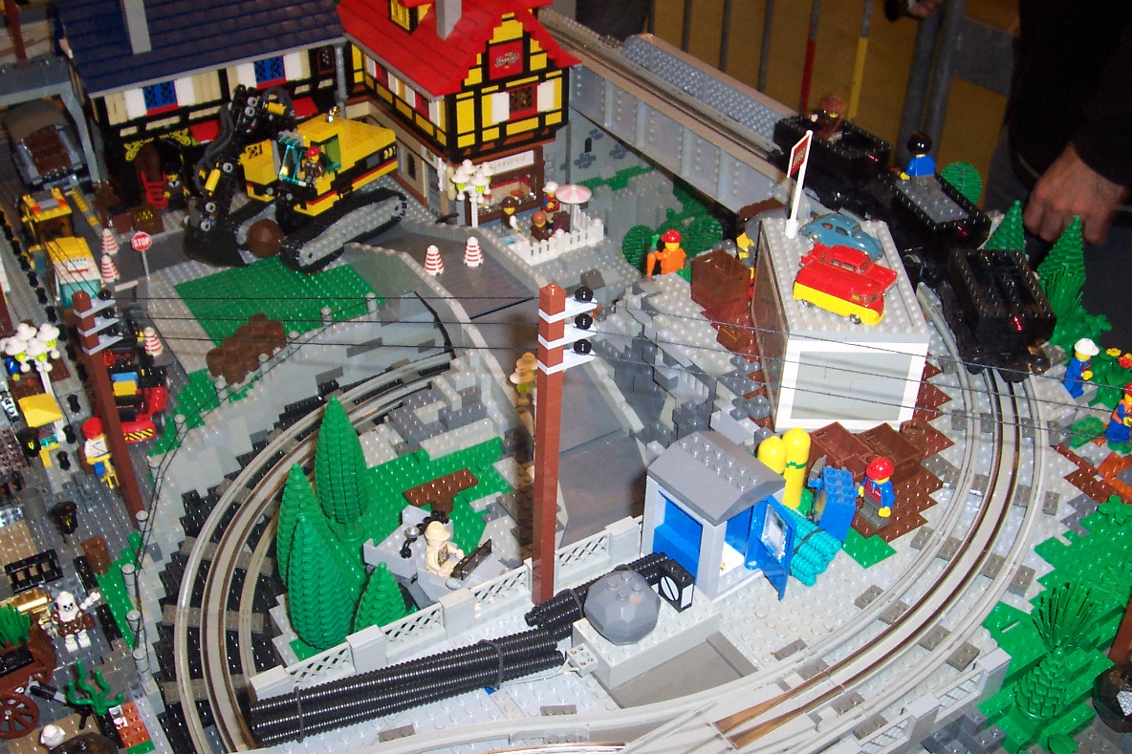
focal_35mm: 39
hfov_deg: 49.6
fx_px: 1226
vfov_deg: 34.2
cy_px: 425
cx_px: 567
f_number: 2.8
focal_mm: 5.6
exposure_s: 1/60
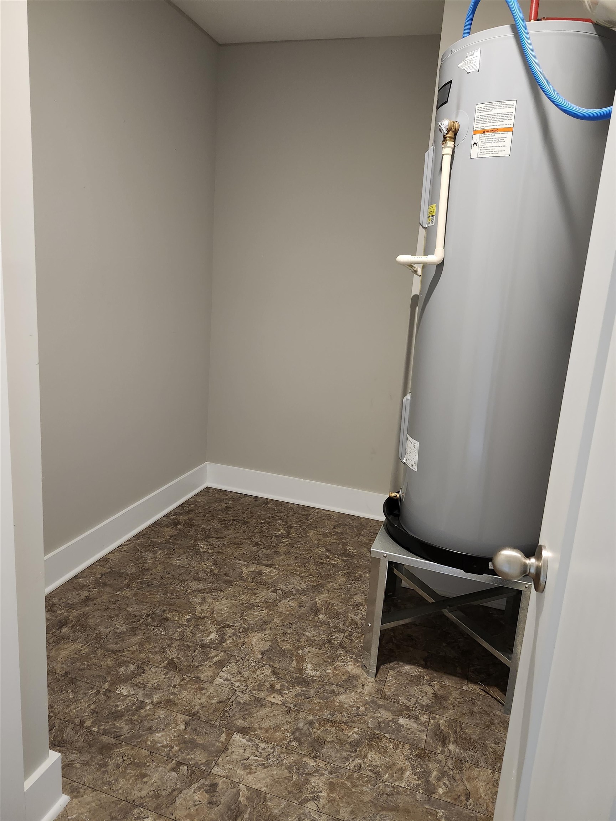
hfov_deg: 58.9
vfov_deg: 73.9
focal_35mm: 23
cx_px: 308
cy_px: 410
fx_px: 546
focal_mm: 5.54
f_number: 1.8
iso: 640
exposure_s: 1/40
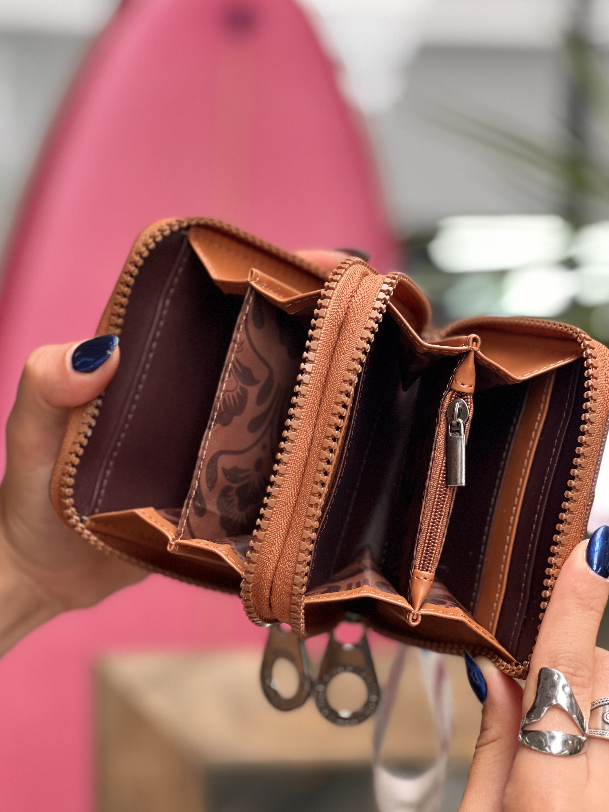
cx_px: 292
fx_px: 1970
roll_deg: -0.8
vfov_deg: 23.3
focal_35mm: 84
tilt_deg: -2.0
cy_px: 425
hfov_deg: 17.6
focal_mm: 9
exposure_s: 1/121
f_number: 2.8
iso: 200
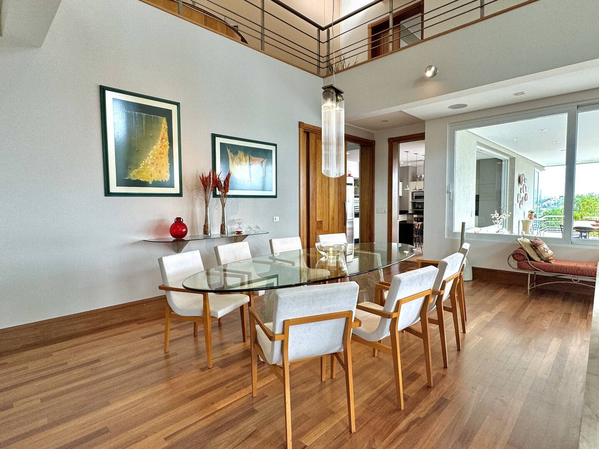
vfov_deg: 85.7
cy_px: 224
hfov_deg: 102.1
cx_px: 300
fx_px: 242
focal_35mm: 14
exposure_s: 1/120
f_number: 2.2
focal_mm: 2.22
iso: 125
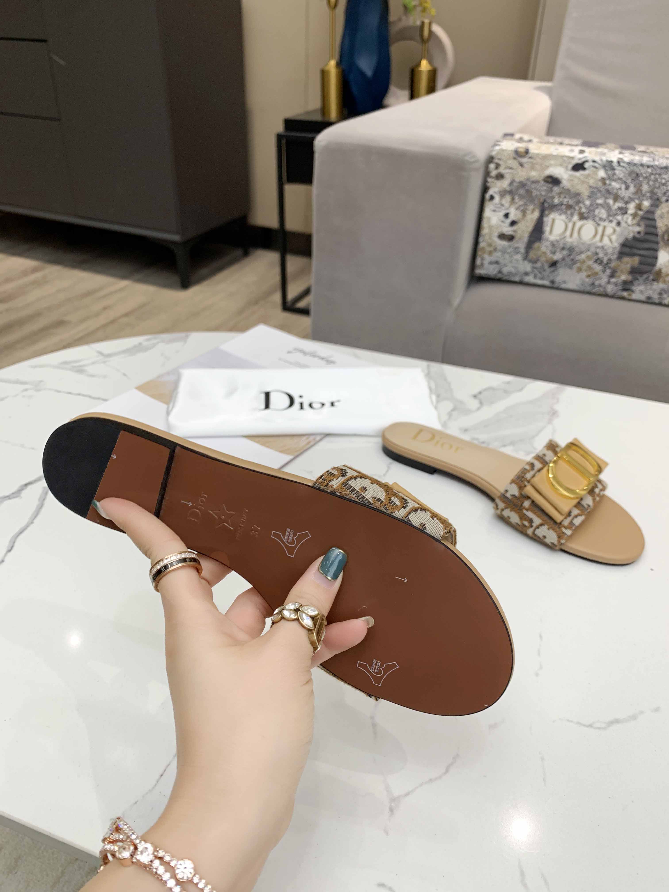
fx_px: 670
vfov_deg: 67.3
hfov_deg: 53.1
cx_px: 334
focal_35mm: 26
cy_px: 446
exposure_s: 1/100
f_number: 1.8
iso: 64
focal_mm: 4.25
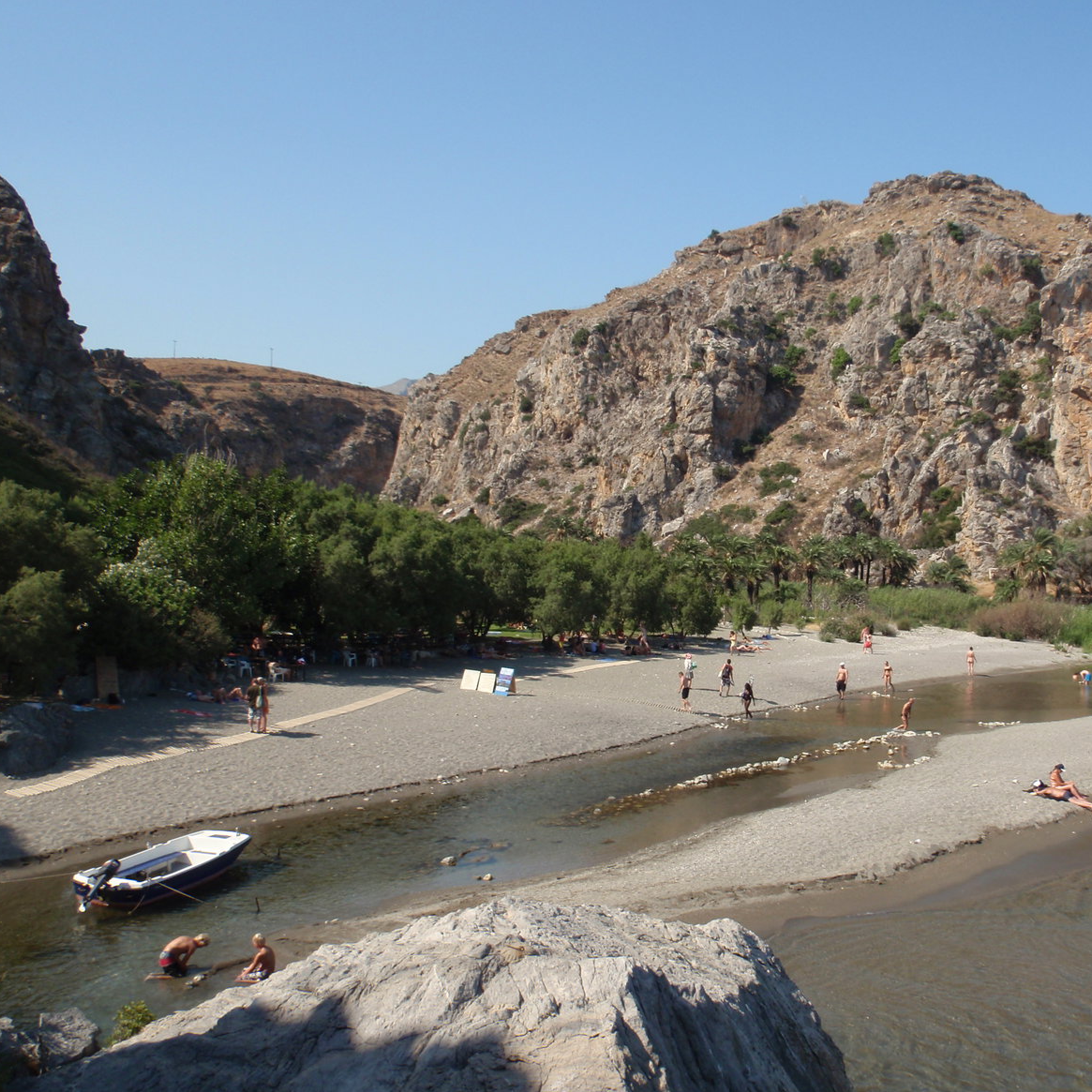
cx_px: 692
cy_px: 539
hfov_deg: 47.9
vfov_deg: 48.4
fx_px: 1213
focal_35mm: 34
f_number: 8
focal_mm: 5
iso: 64
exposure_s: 1/100
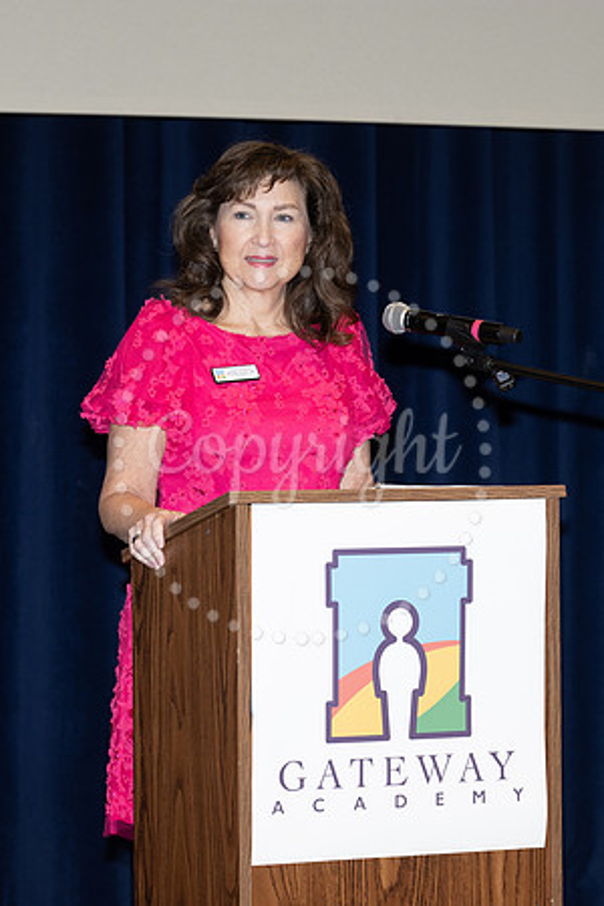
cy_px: 453
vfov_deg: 11.4
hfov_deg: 7.6
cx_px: 372
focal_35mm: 180
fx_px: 4530
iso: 640
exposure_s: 1/80
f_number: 5.6
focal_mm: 120
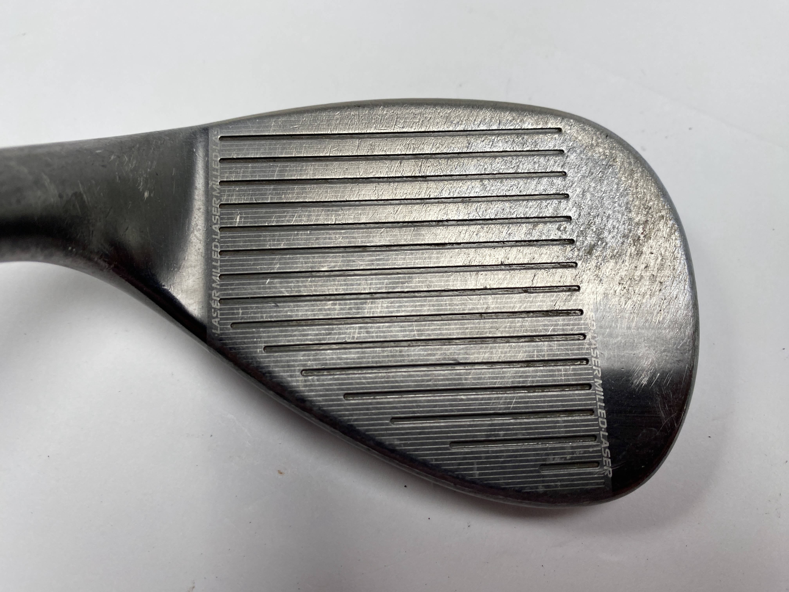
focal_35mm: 25
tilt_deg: -72.2
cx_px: 394
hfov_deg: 69.4
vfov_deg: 54.9
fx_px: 570
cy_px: 296
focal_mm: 4.25
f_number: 1.8
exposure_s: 1/393
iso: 32
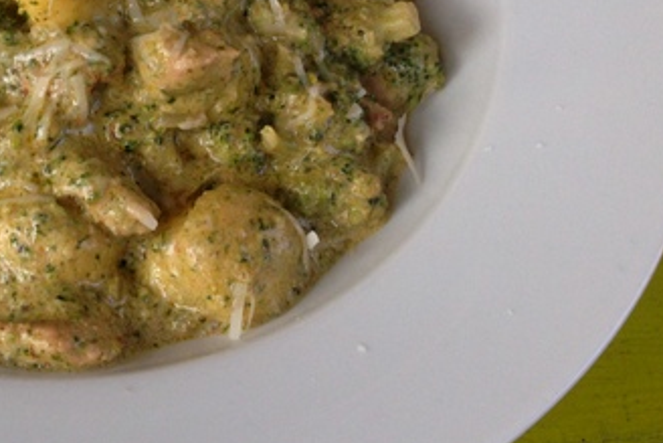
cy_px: 16
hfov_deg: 28.7
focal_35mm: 67
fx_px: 1234
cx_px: 44
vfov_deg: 19.8
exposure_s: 1/120
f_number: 2.4
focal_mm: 4.12
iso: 50
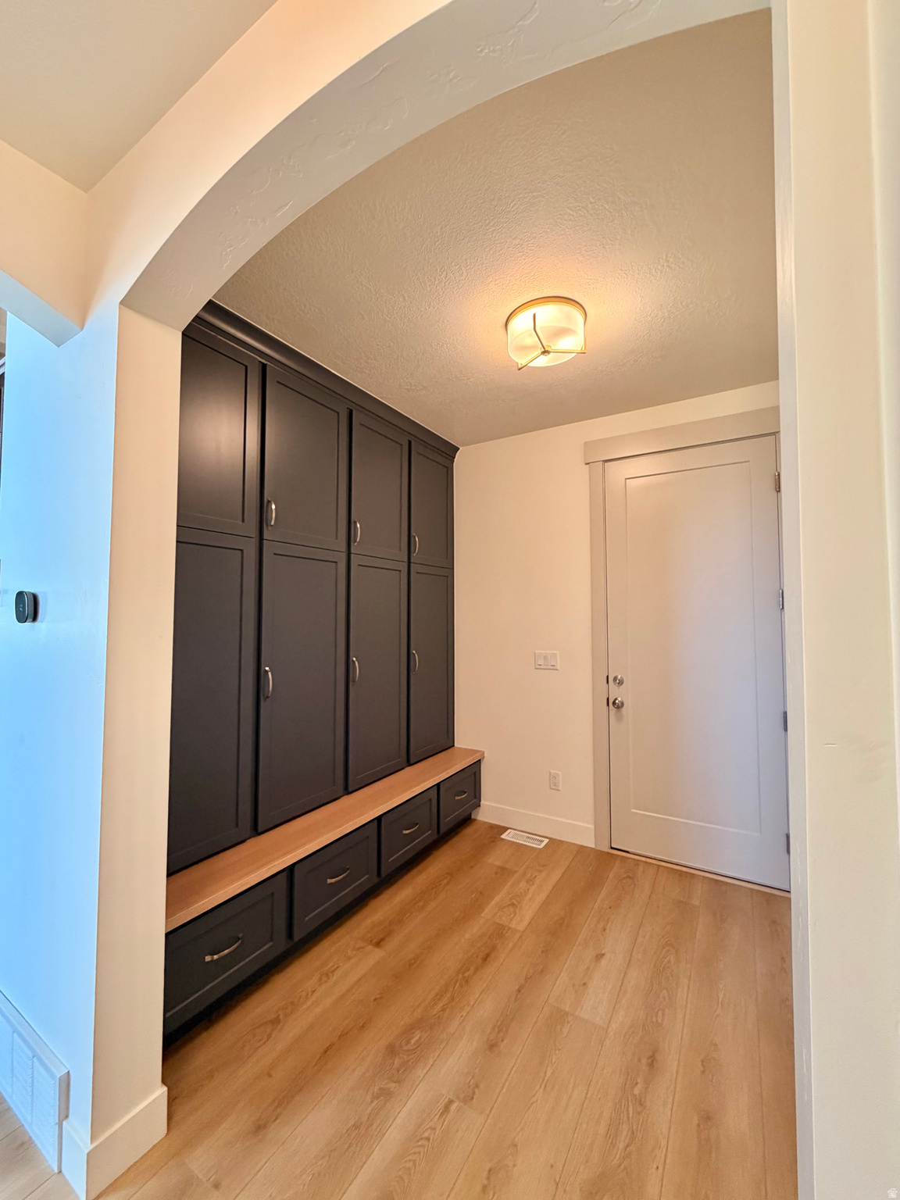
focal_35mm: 14
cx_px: 450
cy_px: 600
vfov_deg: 102.1
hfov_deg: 85.7
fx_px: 485
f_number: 2.2
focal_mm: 2.22
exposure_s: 1/120
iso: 320
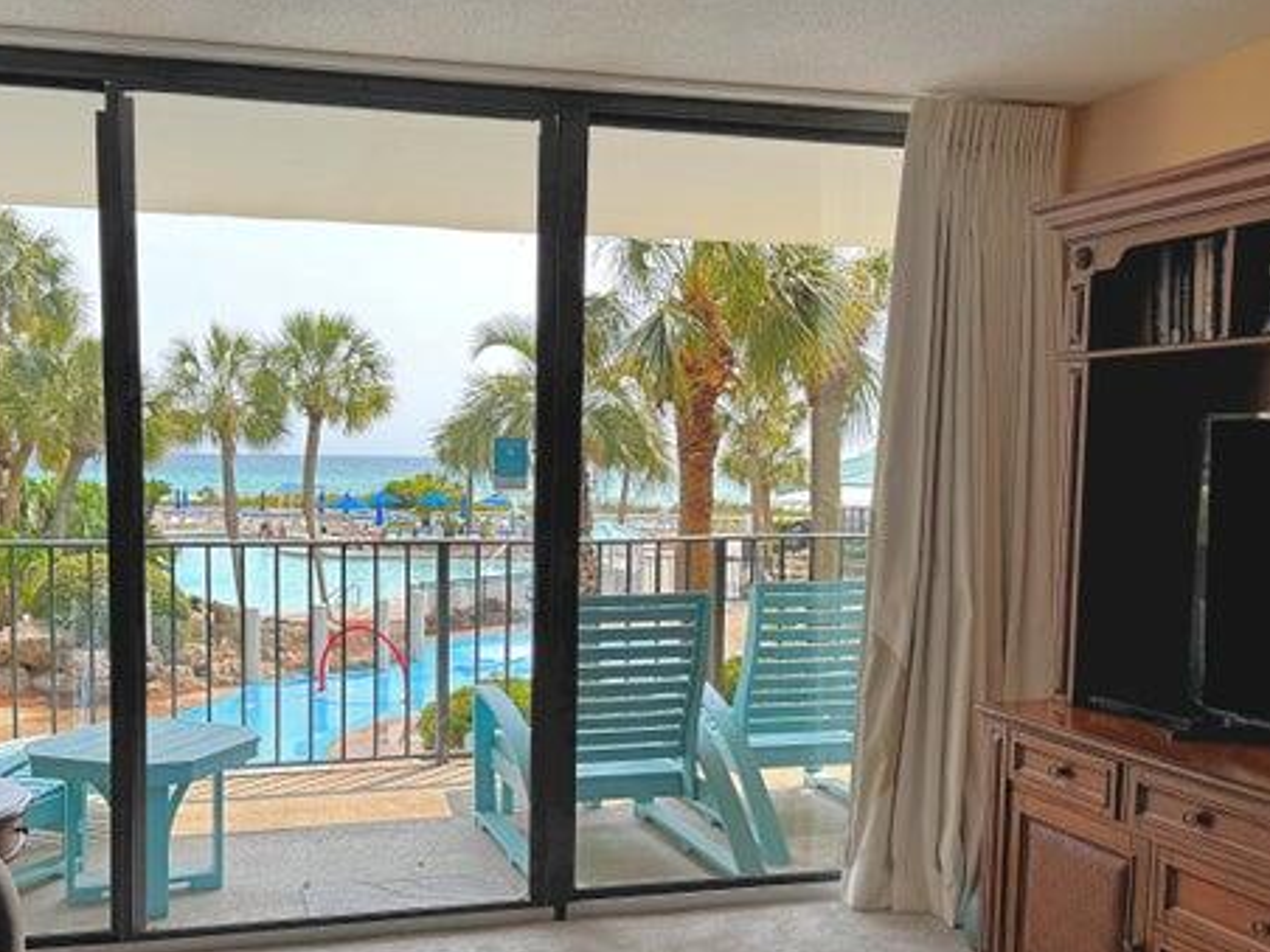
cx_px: 461
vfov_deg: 41.6
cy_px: 573
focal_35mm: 34
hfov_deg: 53.2
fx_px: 1247
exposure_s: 1/1151
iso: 80
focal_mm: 6.76
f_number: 1.78
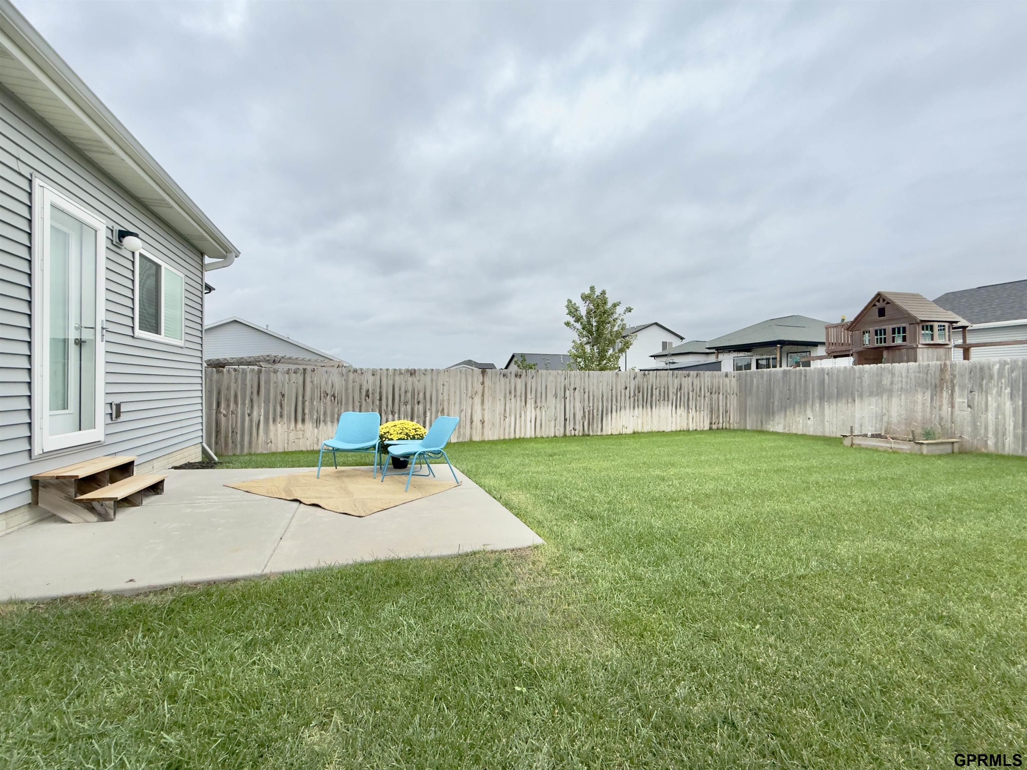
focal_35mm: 14
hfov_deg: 102.1
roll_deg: +1.8
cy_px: 385
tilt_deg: -0.3
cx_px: 514
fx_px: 415
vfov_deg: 85.7
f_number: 2.2
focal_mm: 2.22
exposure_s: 1/717
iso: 40
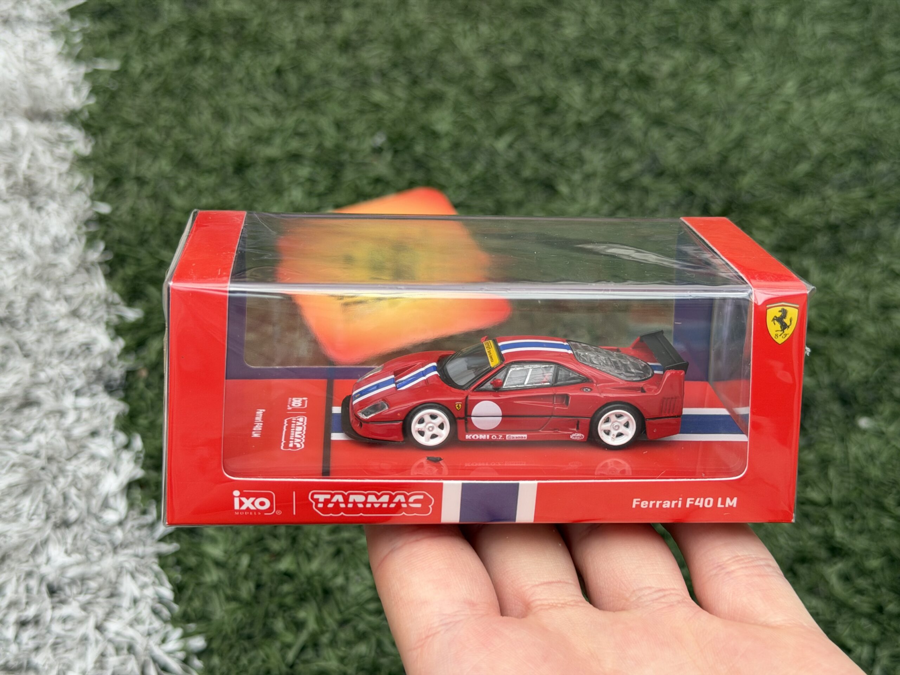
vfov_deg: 30.3
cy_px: 338
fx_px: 1248
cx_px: 450
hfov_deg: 39.7
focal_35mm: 48
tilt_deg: -48.5
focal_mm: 6.76
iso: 100
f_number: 1.78
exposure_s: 1/121
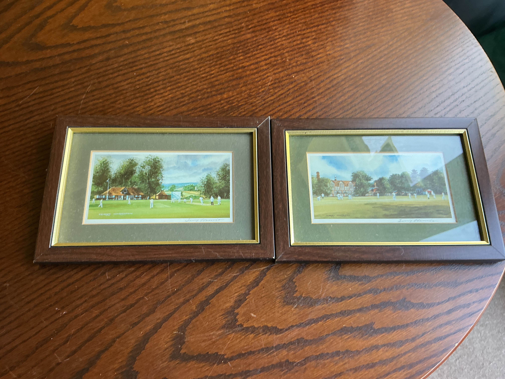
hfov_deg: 61.7
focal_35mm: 29
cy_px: 190
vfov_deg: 48.2
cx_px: 252
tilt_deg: -64.9
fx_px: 423
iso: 80
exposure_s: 1/60
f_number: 1.8
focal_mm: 3
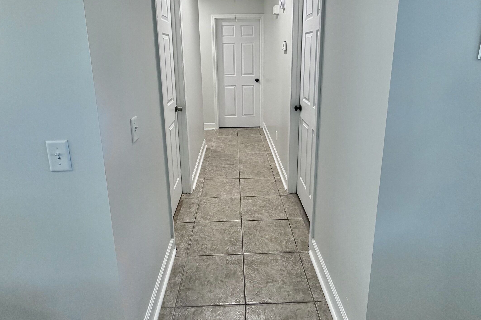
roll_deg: +1.0
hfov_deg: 81.2
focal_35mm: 21
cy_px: 109
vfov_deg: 58.3
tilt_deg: -12.3
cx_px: 246
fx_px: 281
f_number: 2.2
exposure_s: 1/120
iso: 320
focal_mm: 2.22
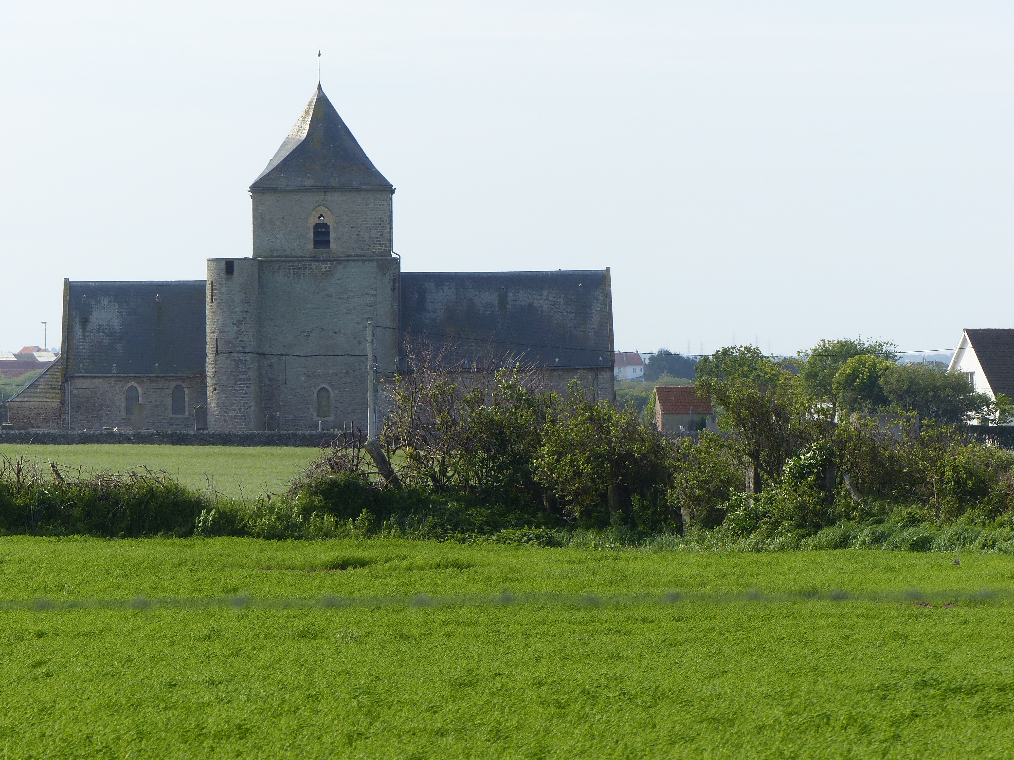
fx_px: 7294
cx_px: 507
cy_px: 380
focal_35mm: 249
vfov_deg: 6.0
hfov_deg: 8.0
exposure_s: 1/800
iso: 100
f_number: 4
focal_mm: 44.8
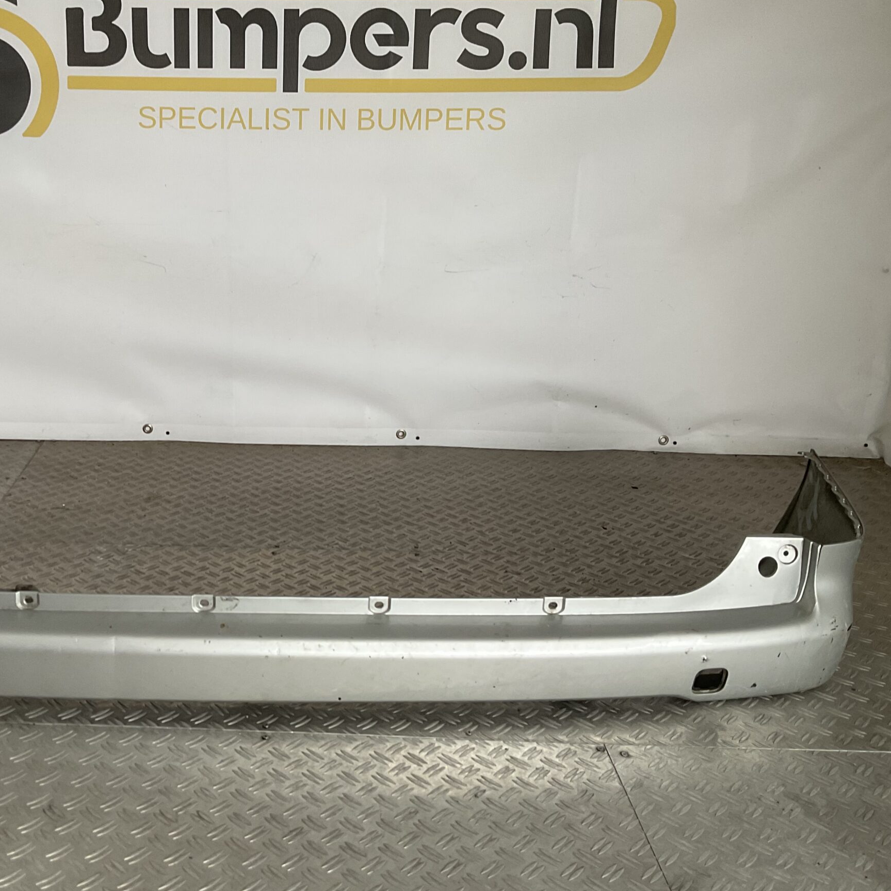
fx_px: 1107
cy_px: 408
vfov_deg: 43.8
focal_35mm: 38
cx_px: 264
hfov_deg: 43.0
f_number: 1.8
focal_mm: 3
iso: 32
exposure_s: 1/50
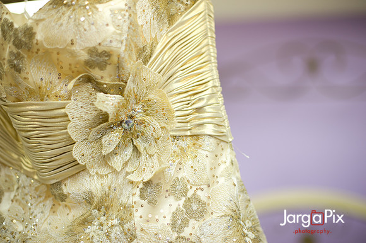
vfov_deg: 27.0
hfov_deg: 39.6
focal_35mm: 50
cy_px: 122
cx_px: 183
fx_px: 508
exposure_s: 1/250
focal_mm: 50
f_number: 2
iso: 800
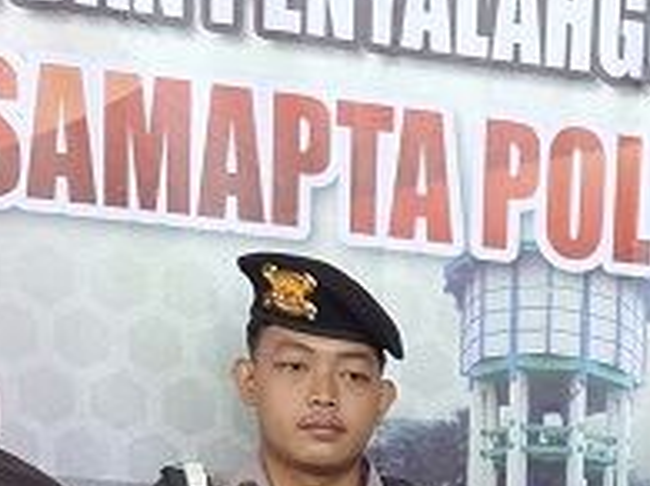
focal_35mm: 118
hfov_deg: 16.0
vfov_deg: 11.4
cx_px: 787
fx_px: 2214
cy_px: 955
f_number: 1.8
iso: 50
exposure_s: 1/100
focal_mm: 5.54
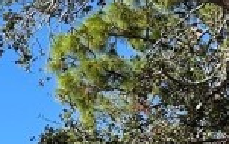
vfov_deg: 7.6
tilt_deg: +19.9
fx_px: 1075
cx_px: -463
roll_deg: -0.1
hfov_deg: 9.5
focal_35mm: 172
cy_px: 18
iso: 80
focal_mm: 6.86
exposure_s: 1/3356
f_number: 1.78
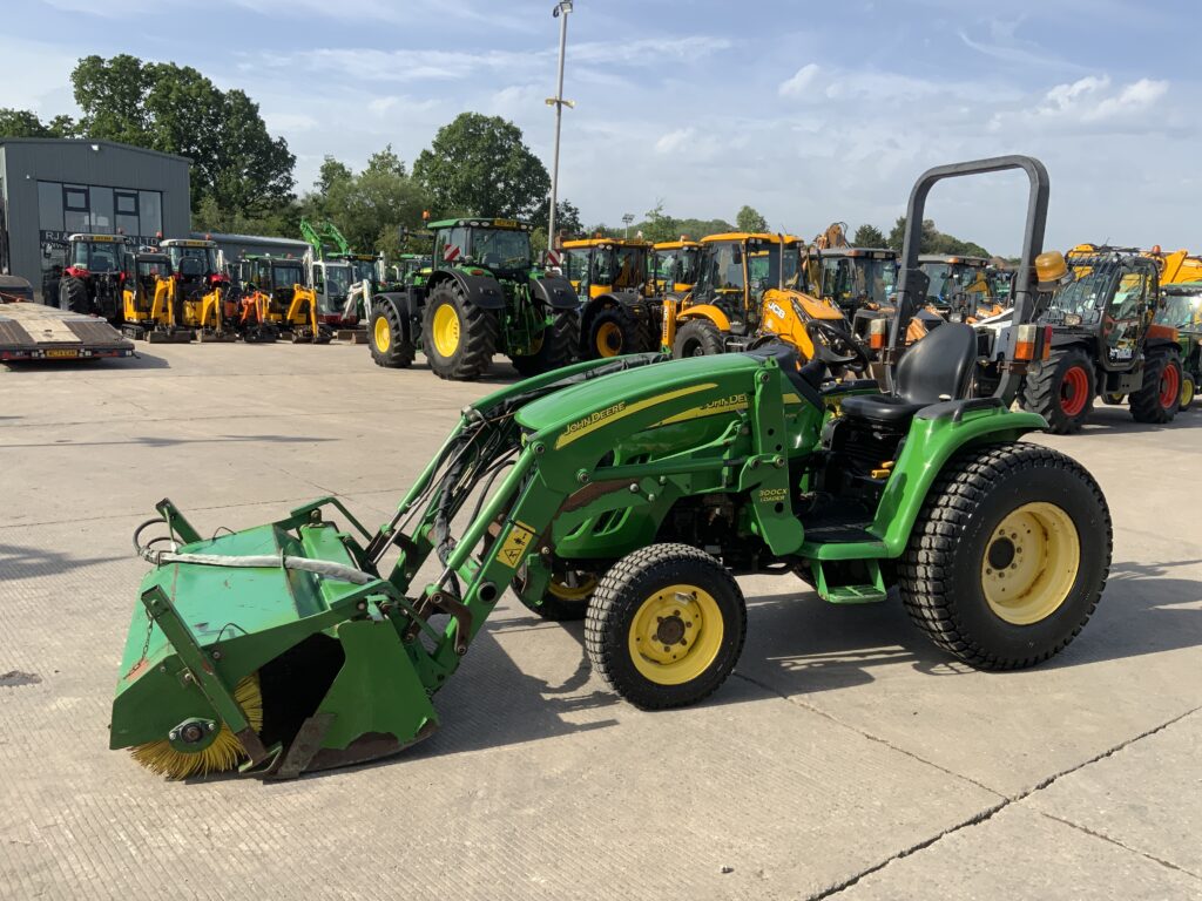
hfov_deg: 61.7
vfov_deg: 48.2
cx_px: 601
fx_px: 1007
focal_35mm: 29
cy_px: 450
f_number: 1.8
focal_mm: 3
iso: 16
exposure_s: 1/1451
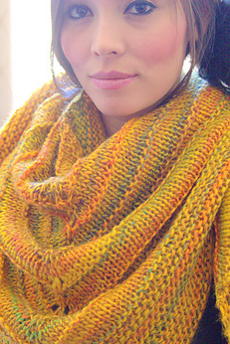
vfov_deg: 23.9
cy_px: 184
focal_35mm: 85
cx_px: 107
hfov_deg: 16.1
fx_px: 814
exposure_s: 1/80
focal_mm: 47
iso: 2500
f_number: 4
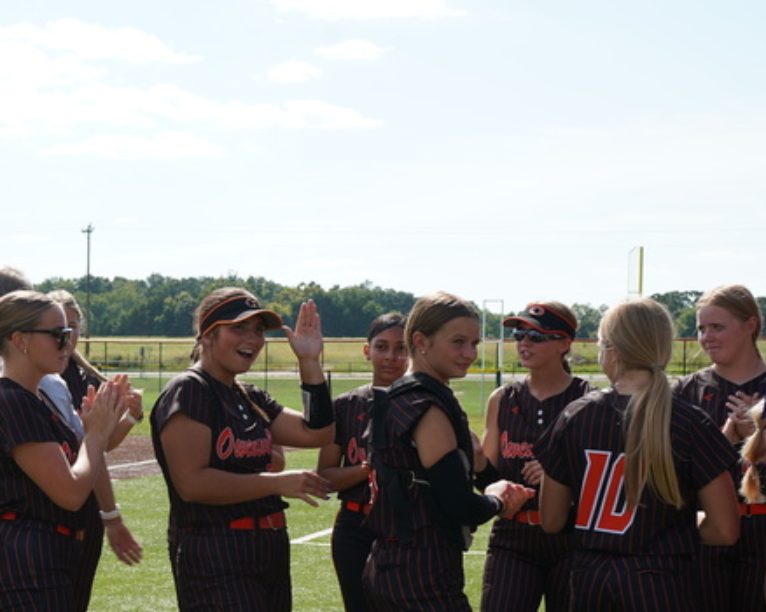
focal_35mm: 90
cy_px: 476
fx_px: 2039
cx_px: -58
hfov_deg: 20.4
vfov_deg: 17.0
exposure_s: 1/250
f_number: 7.1
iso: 100
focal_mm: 41
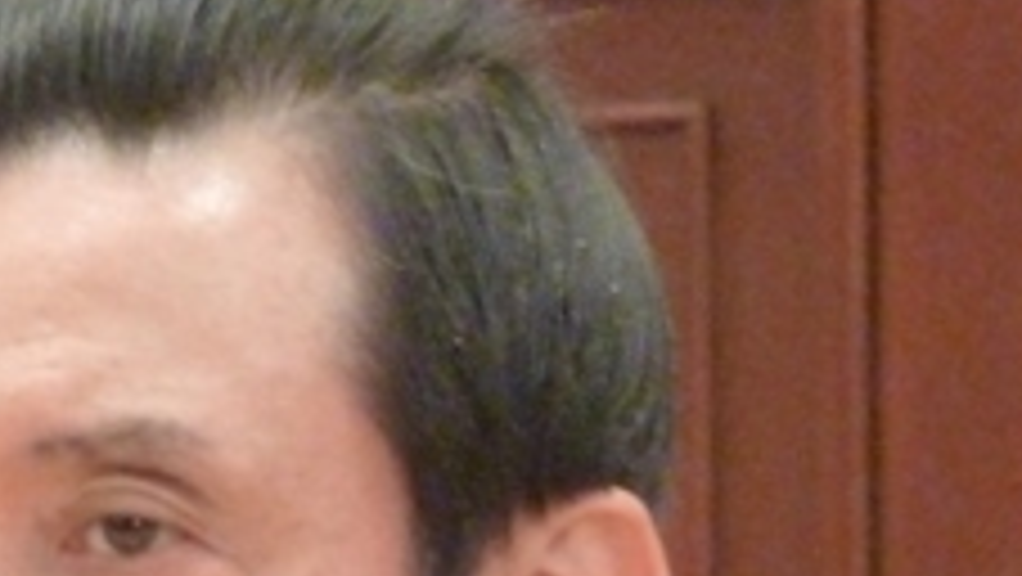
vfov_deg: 1.0
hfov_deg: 1.7
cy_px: 986
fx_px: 34626
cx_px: -110
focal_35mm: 1277
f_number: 4.9
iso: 800
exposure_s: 1/25
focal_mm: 49.2
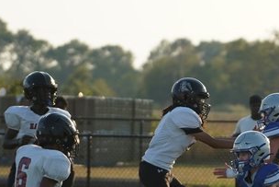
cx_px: 416
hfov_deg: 3.5
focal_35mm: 580
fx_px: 4497
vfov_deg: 2.4
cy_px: 222
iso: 200
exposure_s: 1/1000
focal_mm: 172
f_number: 4
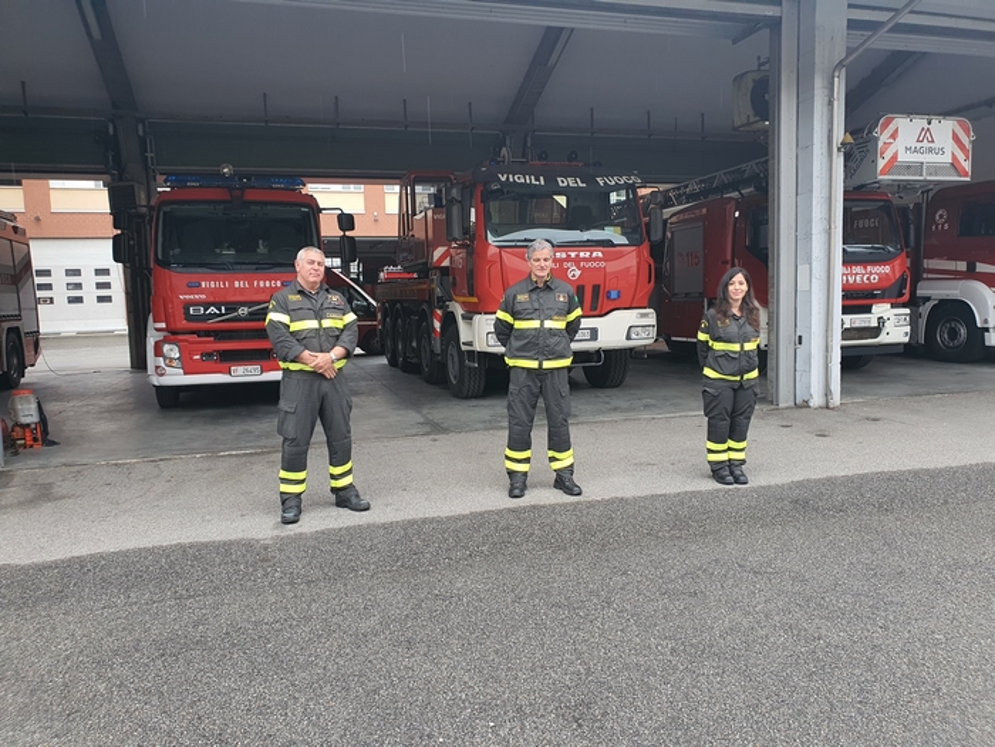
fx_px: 747
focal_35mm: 26
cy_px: 374
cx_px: 498
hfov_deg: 67.3
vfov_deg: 53.1
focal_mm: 4.3
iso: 64
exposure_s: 1/100
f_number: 2.4
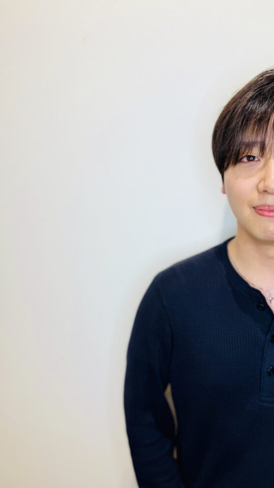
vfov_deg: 69.9
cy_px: 249
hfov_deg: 42.5
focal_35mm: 27
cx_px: 173
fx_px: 349
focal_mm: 6.76
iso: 64
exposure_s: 1/121
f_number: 1.78
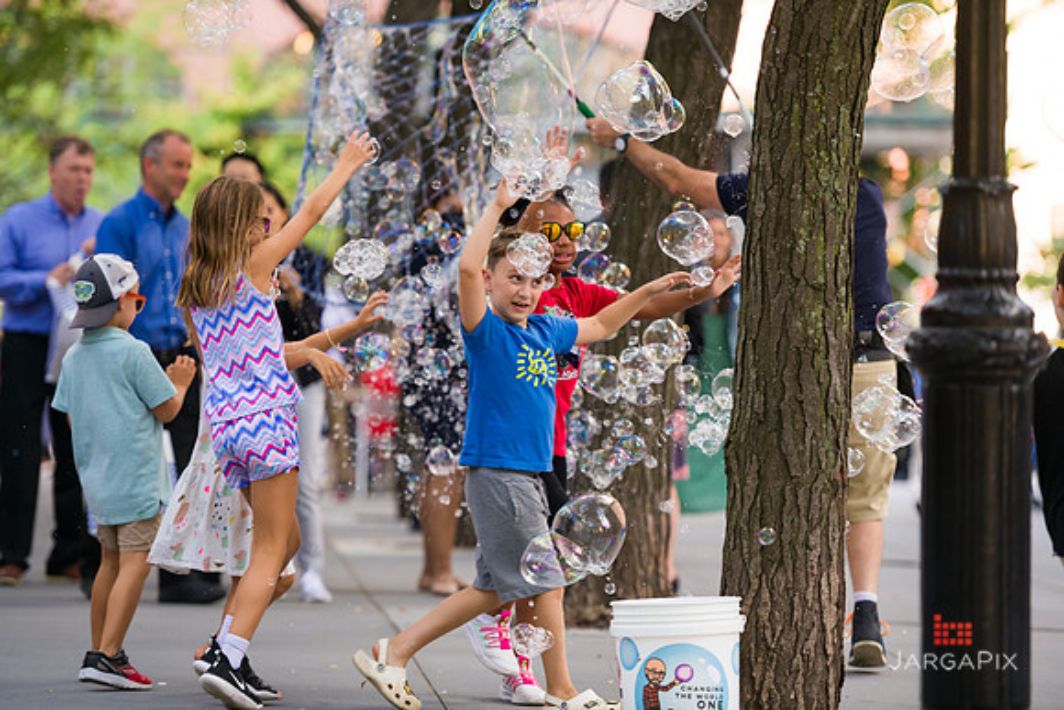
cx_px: 532
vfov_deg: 8.6
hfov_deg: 12.8
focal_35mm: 160
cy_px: 355
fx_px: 4730
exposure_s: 1/400
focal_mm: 160
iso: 400
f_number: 3.2
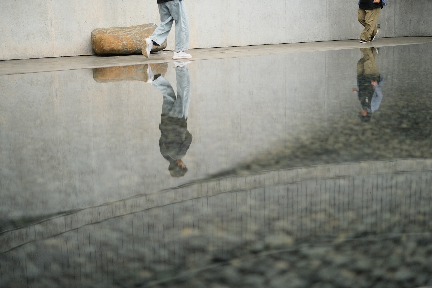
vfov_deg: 27.0
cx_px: 216
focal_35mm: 50
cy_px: 144
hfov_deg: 39.6
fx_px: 600
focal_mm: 33
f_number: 1.4
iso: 640
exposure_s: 1/4000
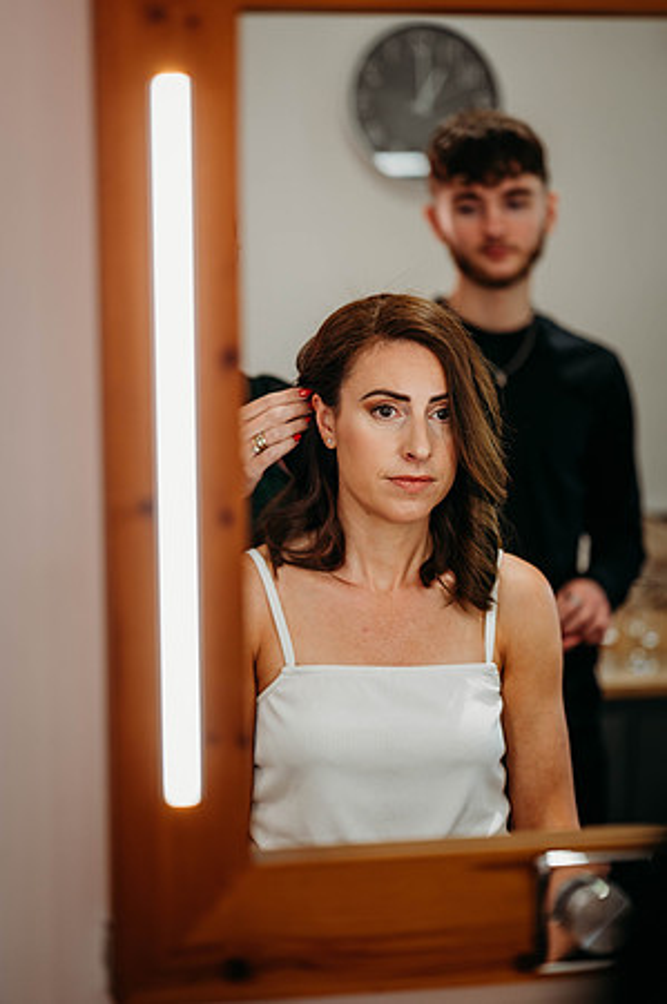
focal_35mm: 85
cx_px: 334
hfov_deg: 16.0
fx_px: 2368
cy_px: 502
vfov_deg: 23.9
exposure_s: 1/200
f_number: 1.8
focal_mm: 85
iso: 200
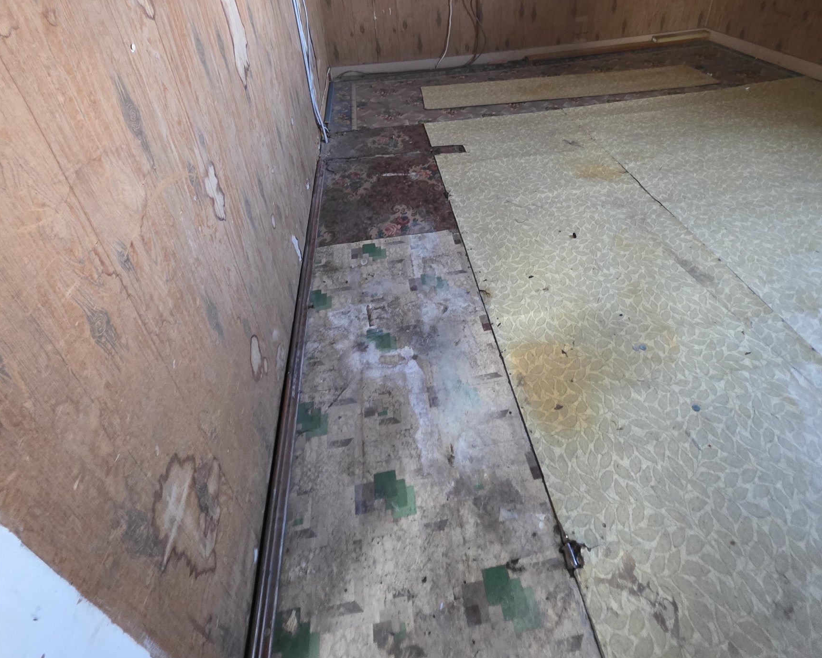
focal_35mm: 17
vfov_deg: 71.2
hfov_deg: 89.6
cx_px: 411
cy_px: 156
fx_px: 414
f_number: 1.9
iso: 800
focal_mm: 2.2
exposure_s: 1/60
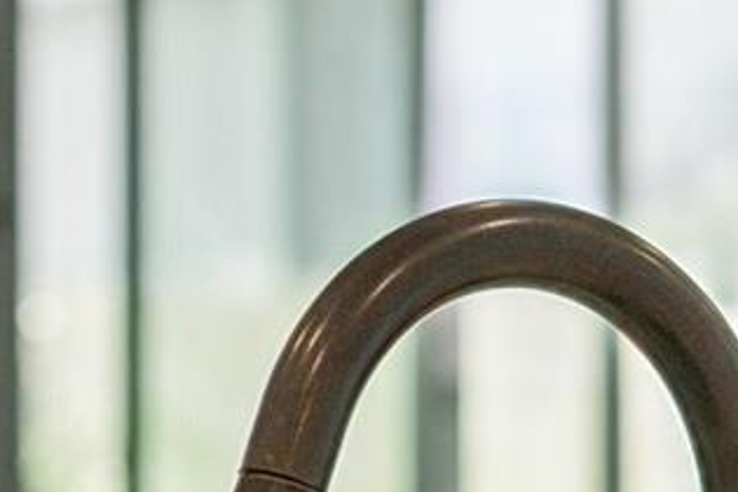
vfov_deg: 5.4
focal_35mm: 254
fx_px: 5207
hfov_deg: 8.1
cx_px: 255
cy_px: 738
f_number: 2.8
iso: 400
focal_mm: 50
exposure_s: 1/500
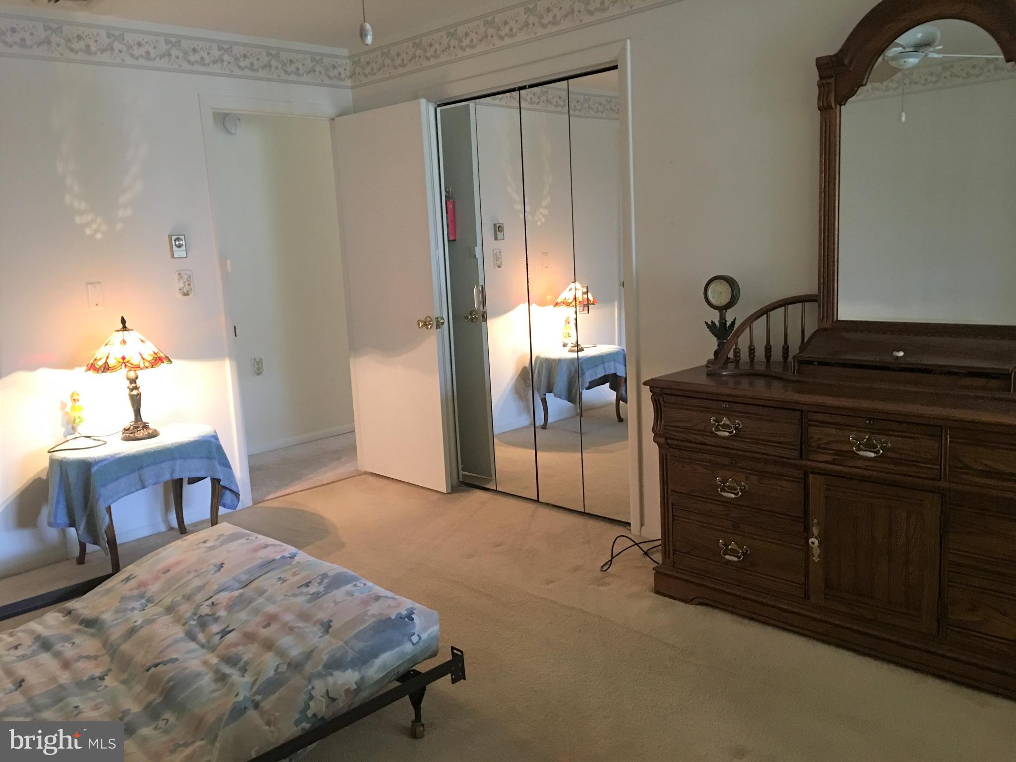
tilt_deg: -9.4
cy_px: 381
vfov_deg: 48.2
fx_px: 851
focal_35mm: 29
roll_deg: +2.5
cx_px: 508
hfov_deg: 61.7
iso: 100
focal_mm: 4.15
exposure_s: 1/10
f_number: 2.2
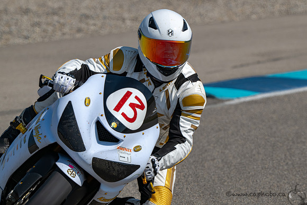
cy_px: 82
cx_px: 184
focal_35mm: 539
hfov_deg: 3.8
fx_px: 4599
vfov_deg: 2.6
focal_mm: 450
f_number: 11
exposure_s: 1/1250
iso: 280
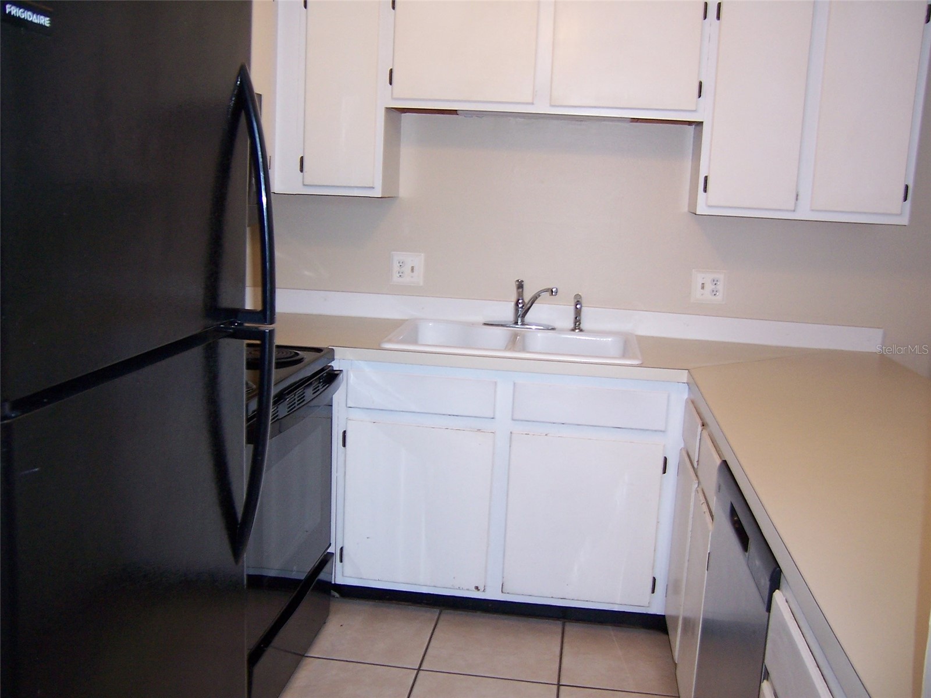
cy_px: 349
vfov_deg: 42.9
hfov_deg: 55.4
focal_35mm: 33
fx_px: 888
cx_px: 466
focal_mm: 5.5
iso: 140
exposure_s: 1/60
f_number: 2.8
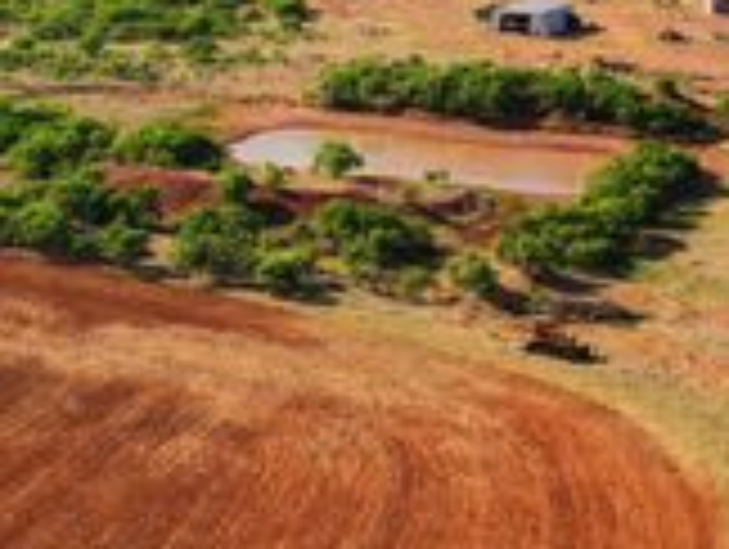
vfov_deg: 17.3
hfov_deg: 23.3
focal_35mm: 83
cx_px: 184
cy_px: -34
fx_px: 1751
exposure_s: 1/60
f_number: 2.8
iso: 100
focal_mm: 10.26
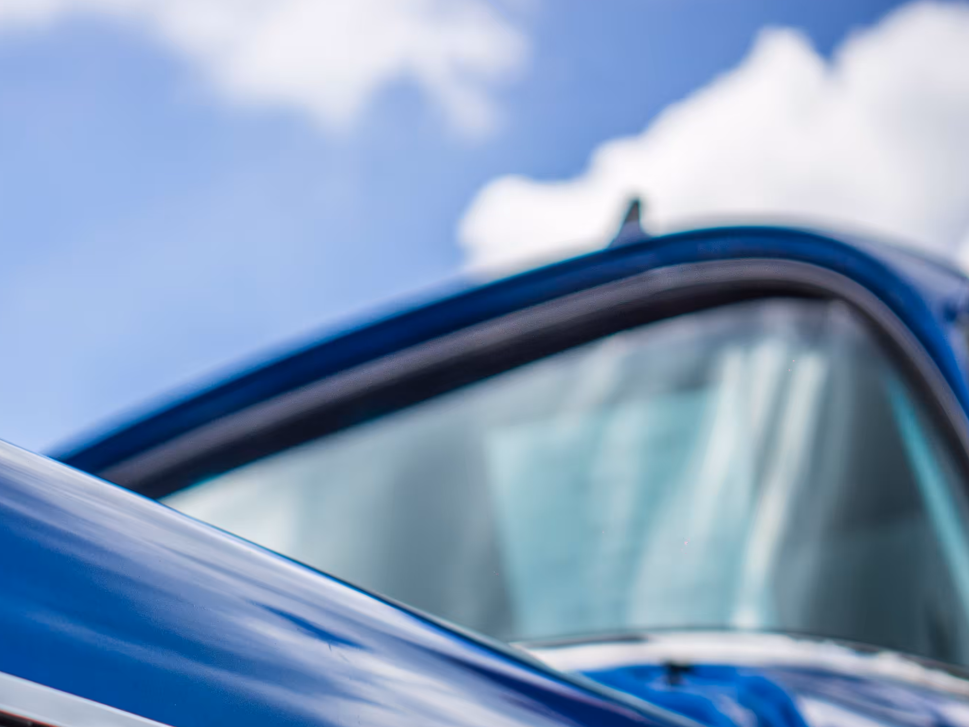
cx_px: 300
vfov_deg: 19.1
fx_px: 2099
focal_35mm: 75
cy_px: 709
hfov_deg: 25.8
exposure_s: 1/2500
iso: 100
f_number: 2.8
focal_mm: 35
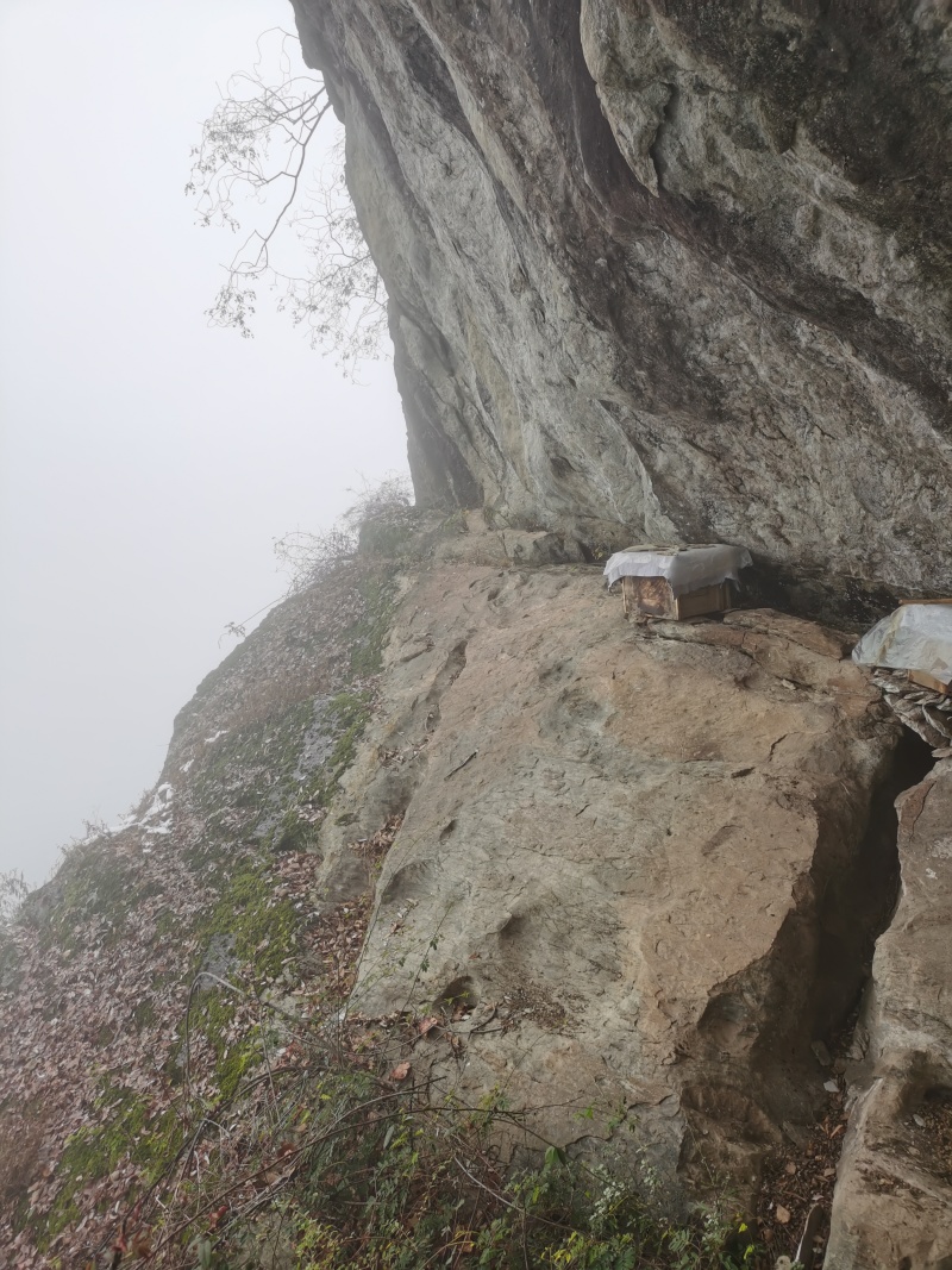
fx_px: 990
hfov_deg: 51.3
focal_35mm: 27
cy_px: 635
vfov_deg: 65.3
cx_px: 476
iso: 50
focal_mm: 5.58
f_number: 1.8
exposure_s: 1/409
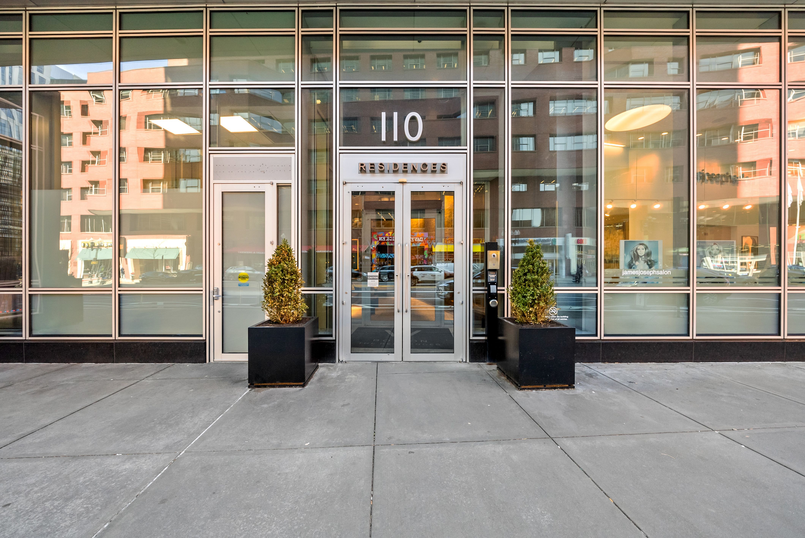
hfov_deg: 112.6
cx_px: 402
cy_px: 269
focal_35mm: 12
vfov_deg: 90.1
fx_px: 268
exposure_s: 1/100
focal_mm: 12
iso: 800
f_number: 6.3
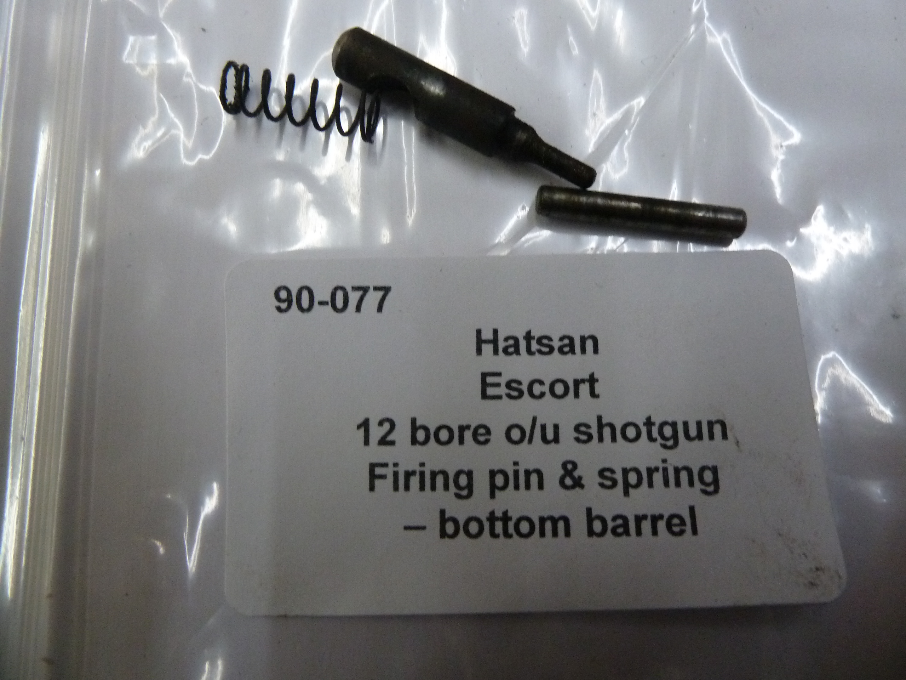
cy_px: 340
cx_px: 453
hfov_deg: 69.4
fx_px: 654
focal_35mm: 25
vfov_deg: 54.9
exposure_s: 1/60
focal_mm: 4.1
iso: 400
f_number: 3.3
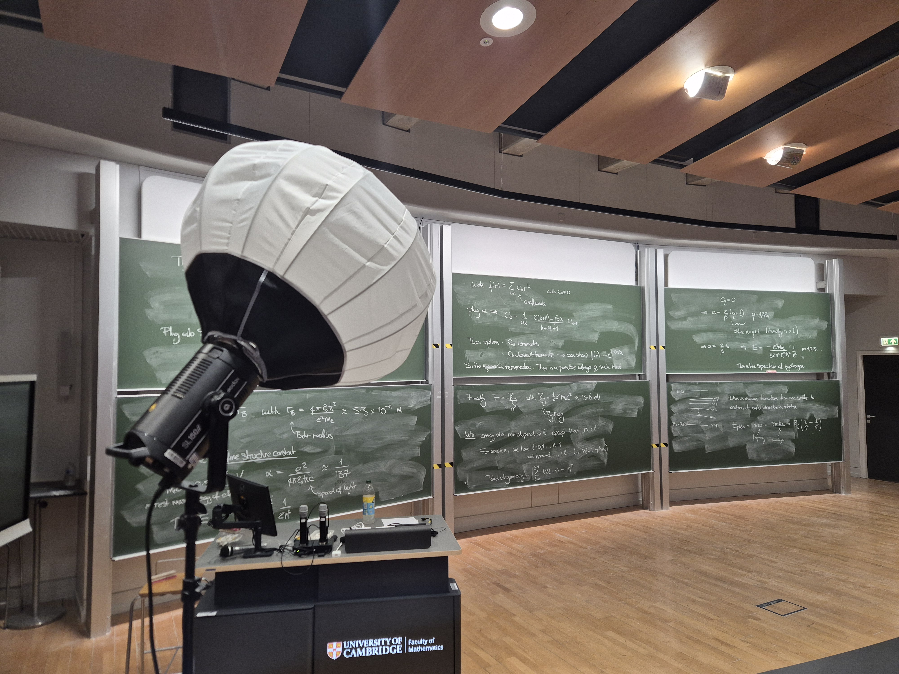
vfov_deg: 58.9
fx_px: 597
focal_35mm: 23
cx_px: 450
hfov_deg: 73.9
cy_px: 337
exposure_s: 1/100
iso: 160
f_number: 1.8
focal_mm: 5.4
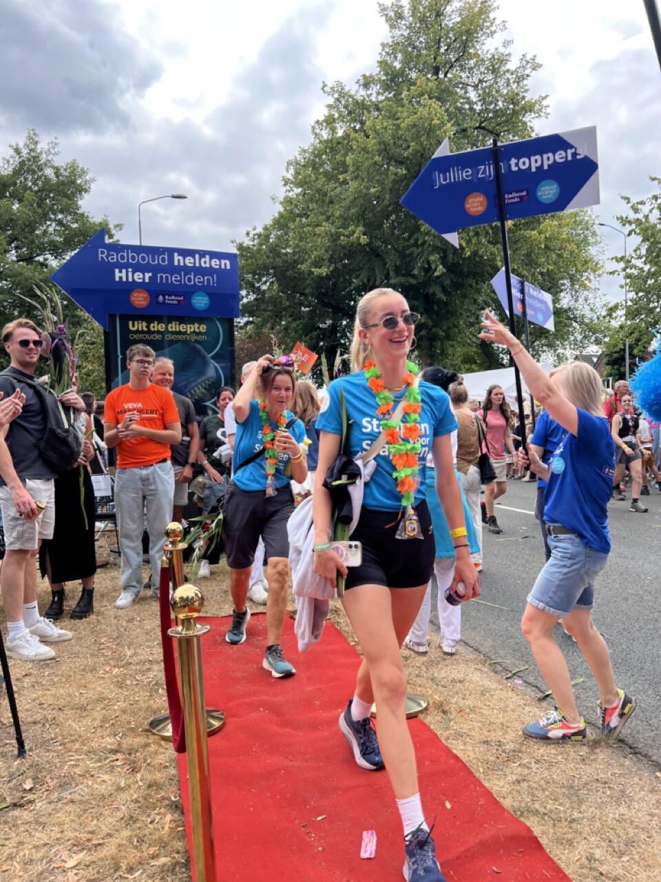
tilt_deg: -1.9
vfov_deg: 67.3
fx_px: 662
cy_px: 441
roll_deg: +1.7
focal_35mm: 26
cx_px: 330
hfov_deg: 53.1
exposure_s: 1/1412
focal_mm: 5.7
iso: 50
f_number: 1.5
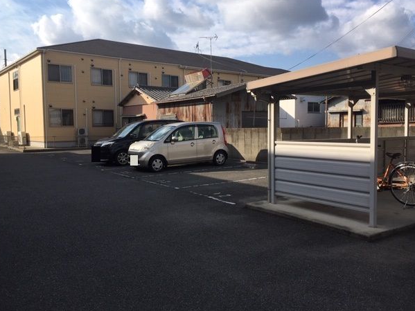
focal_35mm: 31
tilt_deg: -3.5
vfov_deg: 45.4
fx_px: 372
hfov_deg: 58.3
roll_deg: +0.6
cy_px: 147
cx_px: 200
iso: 25
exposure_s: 1/1479
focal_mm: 4.15
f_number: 2.2
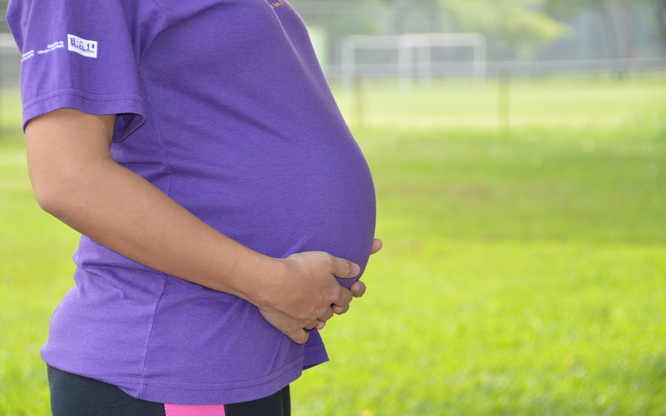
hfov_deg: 14.4
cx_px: 333
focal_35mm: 146
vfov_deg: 9.0
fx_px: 2641
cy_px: 207
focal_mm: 95
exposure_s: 1/125
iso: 200
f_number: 5.3
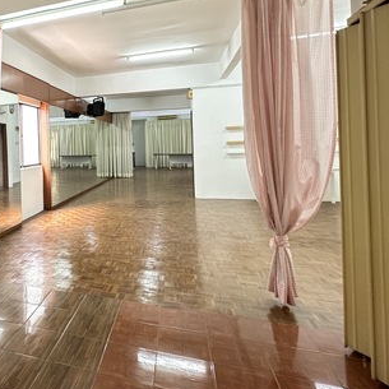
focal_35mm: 26
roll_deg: +1.5
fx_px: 331
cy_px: 140
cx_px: 43
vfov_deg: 60.0
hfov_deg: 53.8
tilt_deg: +1.8
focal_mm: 2.22
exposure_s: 1/50
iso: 320
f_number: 2.2
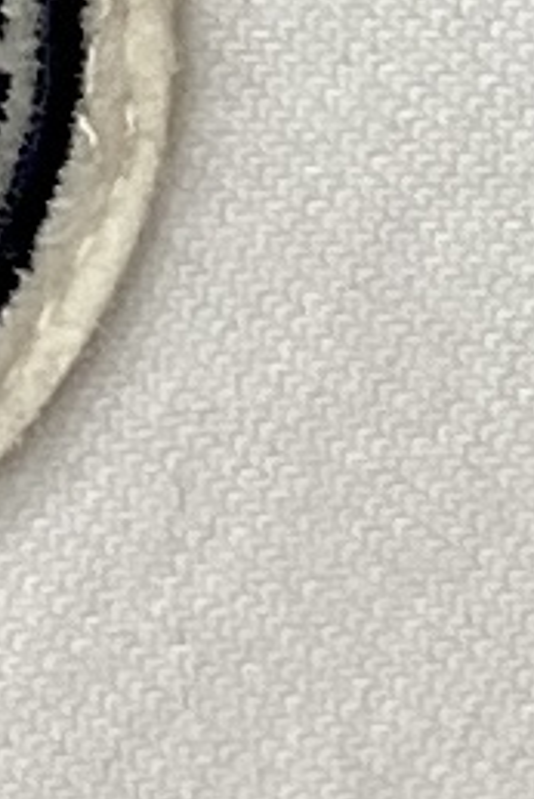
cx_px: -421
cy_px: 230
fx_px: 2577
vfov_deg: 17.6
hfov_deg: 11.1
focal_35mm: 116
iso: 50
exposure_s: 1/122
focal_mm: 4.25
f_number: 1.8
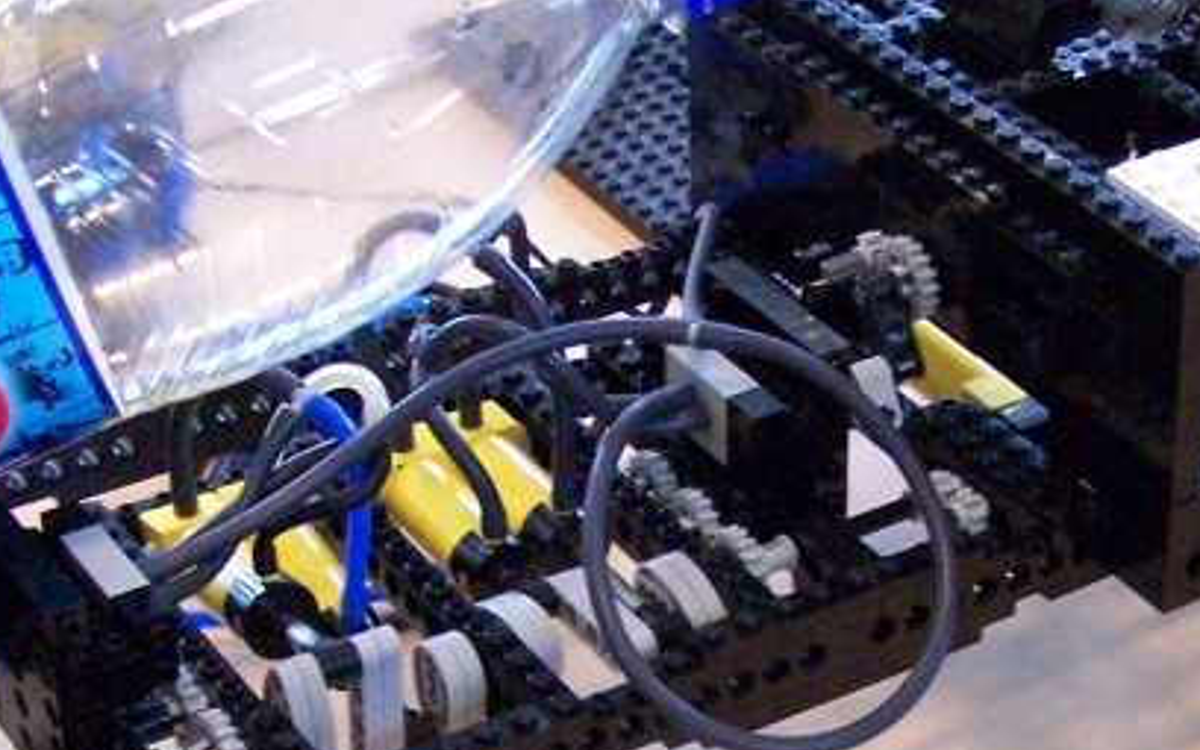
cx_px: 762
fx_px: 3303
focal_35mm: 101
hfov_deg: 20.5
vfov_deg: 12.8
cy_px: 747
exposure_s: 1/45
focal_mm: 6.3
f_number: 2.8
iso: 400
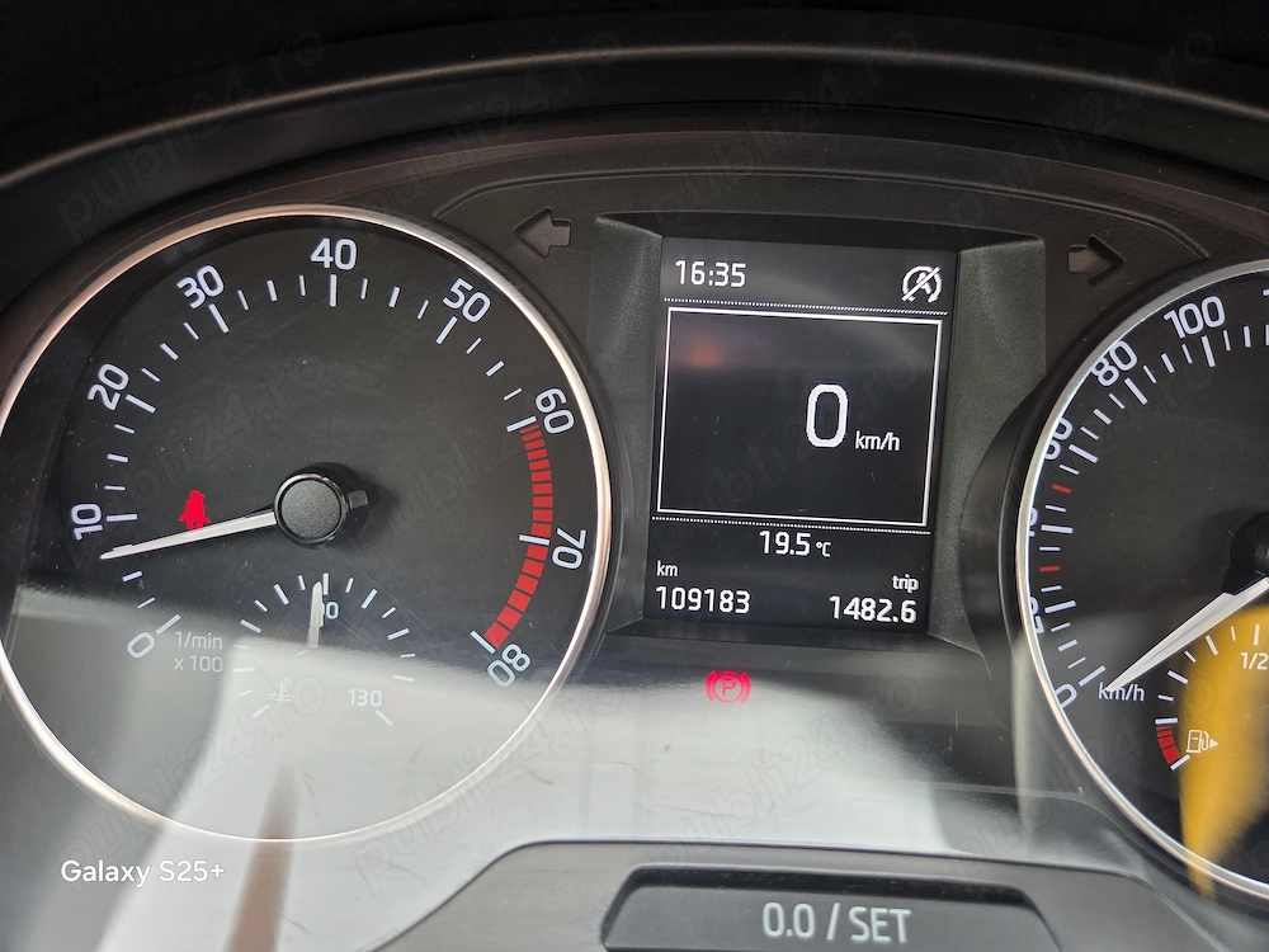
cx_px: 634
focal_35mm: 23
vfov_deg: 58.9
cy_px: 476
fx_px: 843
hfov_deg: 73.9
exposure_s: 1/180
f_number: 1.8
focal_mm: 5.4
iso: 80
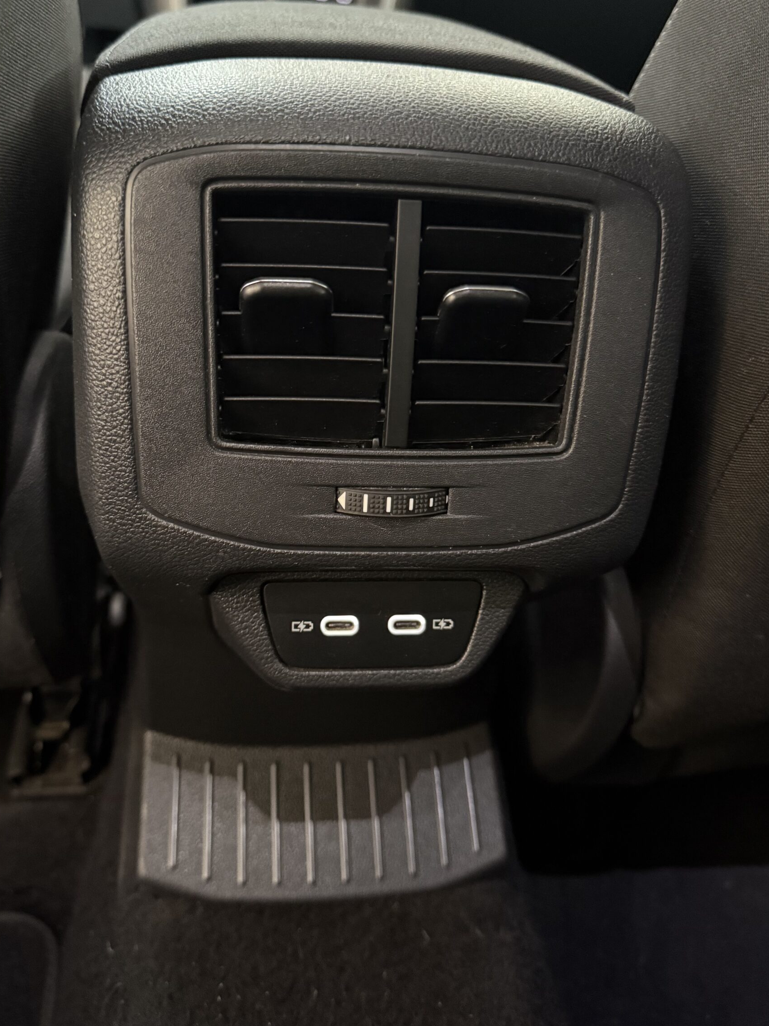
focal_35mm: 27
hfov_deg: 51.3
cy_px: 467
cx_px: 347
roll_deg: -6.6
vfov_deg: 65.2
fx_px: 800
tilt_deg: -33.5
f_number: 1.78
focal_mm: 6.76
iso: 1600
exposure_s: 1/25
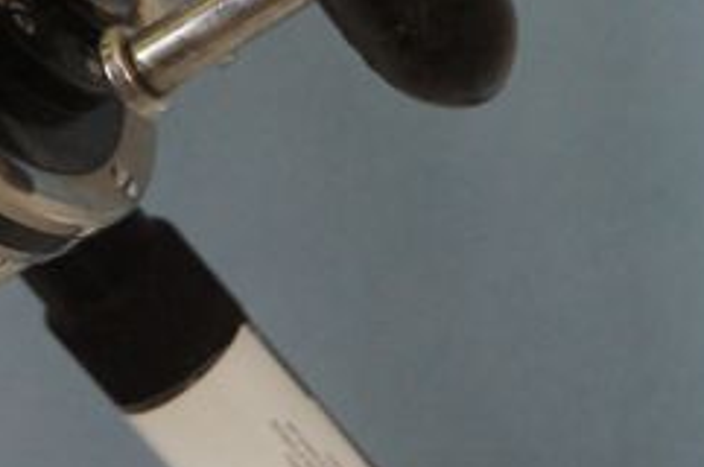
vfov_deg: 7.6
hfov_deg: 11.3
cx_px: -50
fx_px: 3502
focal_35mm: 179
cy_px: 32
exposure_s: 1/25
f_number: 5.6
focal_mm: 45
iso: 1600
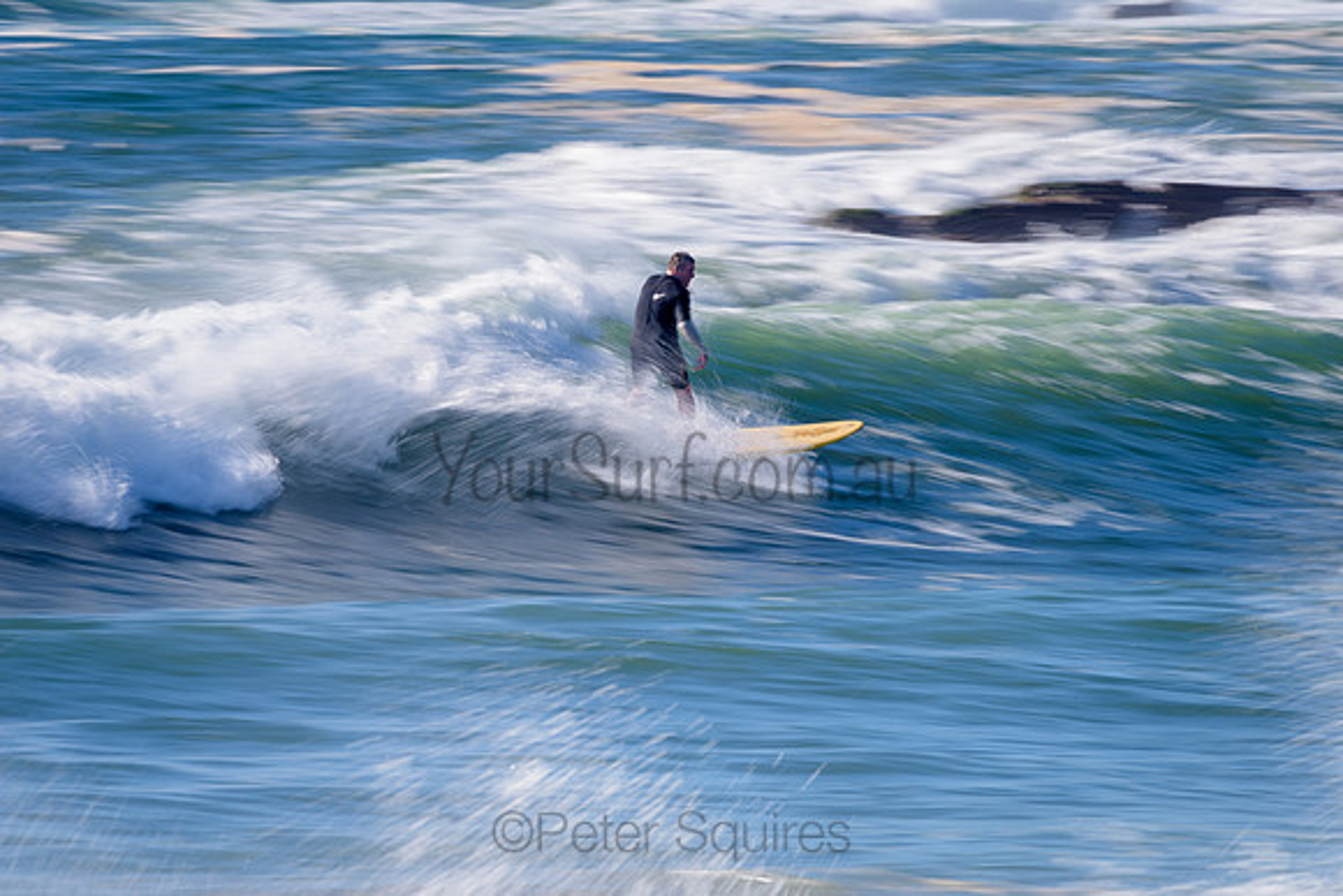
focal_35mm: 511
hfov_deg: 4.0
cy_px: 448
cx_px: 680
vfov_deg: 2.7
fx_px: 19049
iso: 125
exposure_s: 1/20
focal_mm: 500
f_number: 20
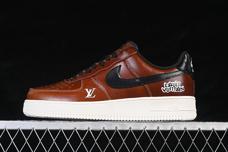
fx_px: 519
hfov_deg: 24.8
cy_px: 69
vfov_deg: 16.7
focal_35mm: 82
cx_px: 109
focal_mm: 50
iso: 160
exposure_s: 1/60
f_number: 6.3
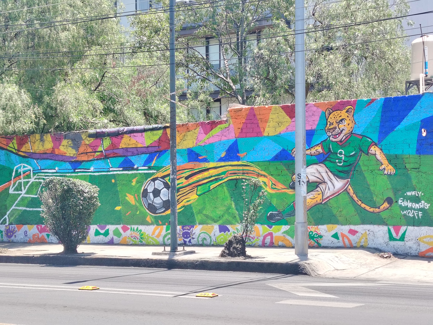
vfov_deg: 20.7
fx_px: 888
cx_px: 216
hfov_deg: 27.4
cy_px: 162
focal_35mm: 71
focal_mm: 5.25
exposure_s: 1/318
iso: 100
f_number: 1.75
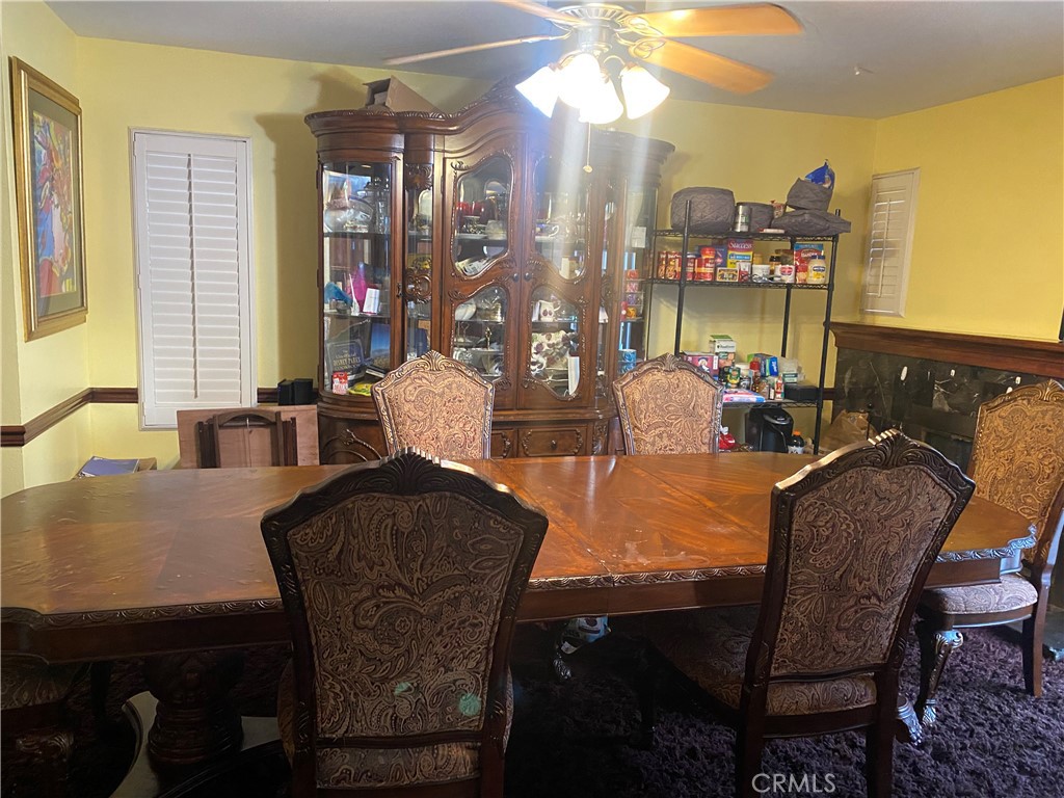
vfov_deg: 53.1
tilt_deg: -7.8
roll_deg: -2.3
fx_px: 799
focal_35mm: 26
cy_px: 399
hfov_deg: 67.3
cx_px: 532
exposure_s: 1/40
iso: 400
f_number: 1.8
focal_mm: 4.25
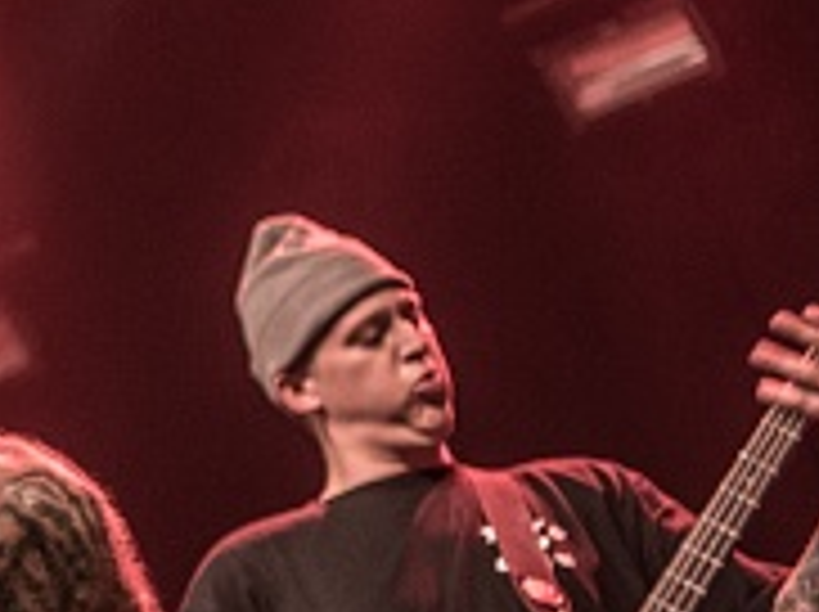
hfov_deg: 10.1
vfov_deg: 8.1
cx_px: -760
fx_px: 4324
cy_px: 137
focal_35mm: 183
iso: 1600
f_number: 2.8
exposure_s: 1/100
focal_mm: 48
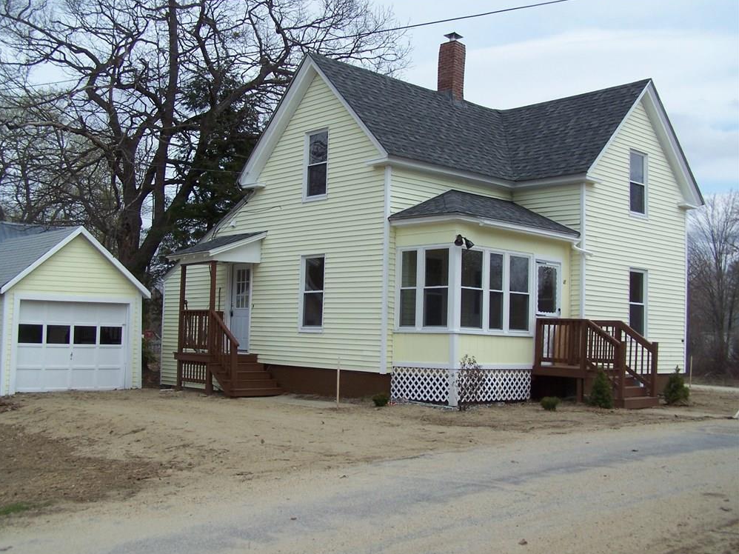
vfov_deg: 36.8
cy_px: 278
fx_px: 832
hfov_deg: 47.9
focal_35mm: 39
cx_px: 361
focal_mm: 6.3
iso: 80
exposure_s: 1/1000
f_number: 4
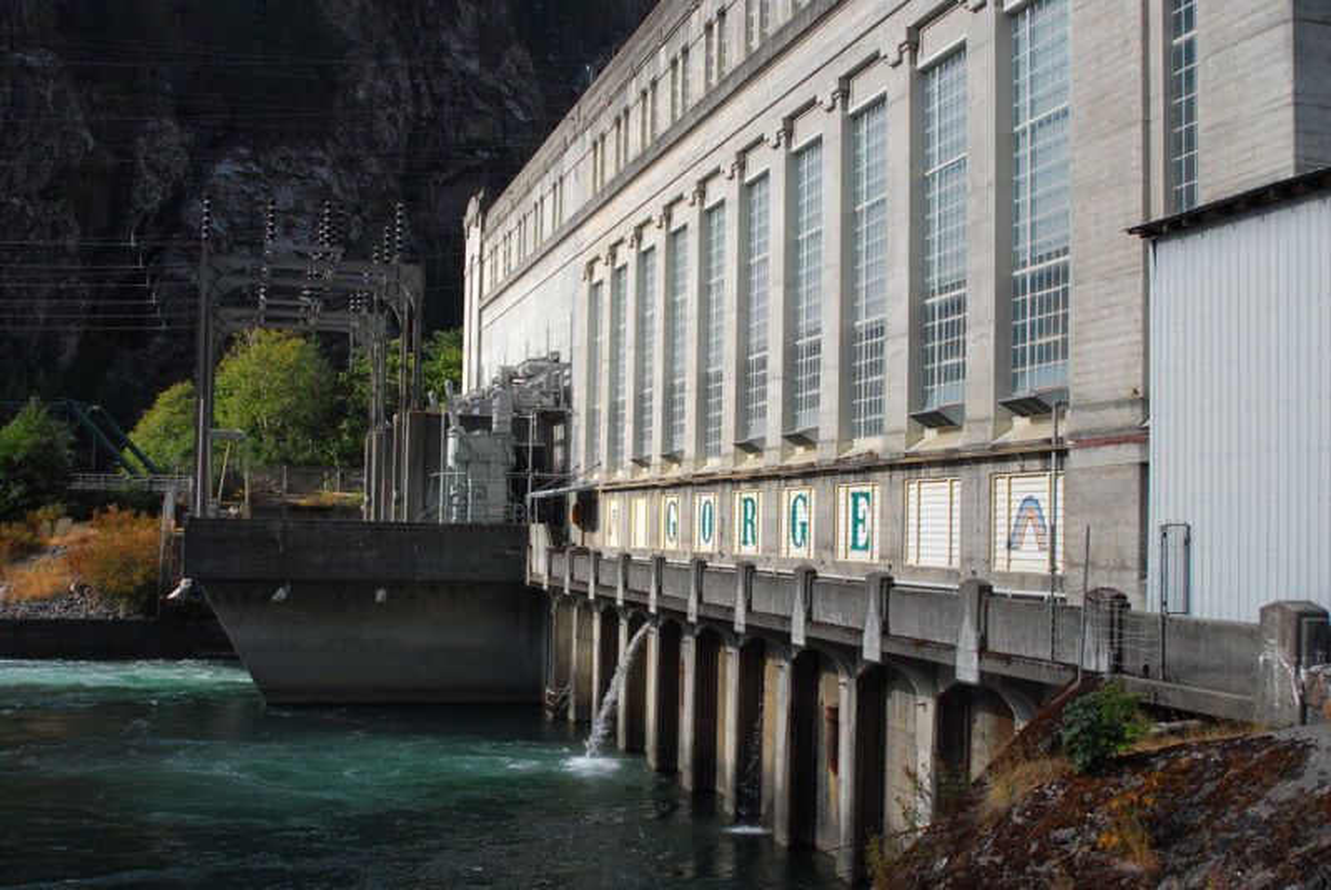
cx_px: 666
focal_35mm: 42
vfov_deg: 32.0
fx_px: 1554
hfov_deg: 46.4
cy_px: 445
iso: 200
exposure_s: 1/400
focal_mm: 28
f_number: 6.3
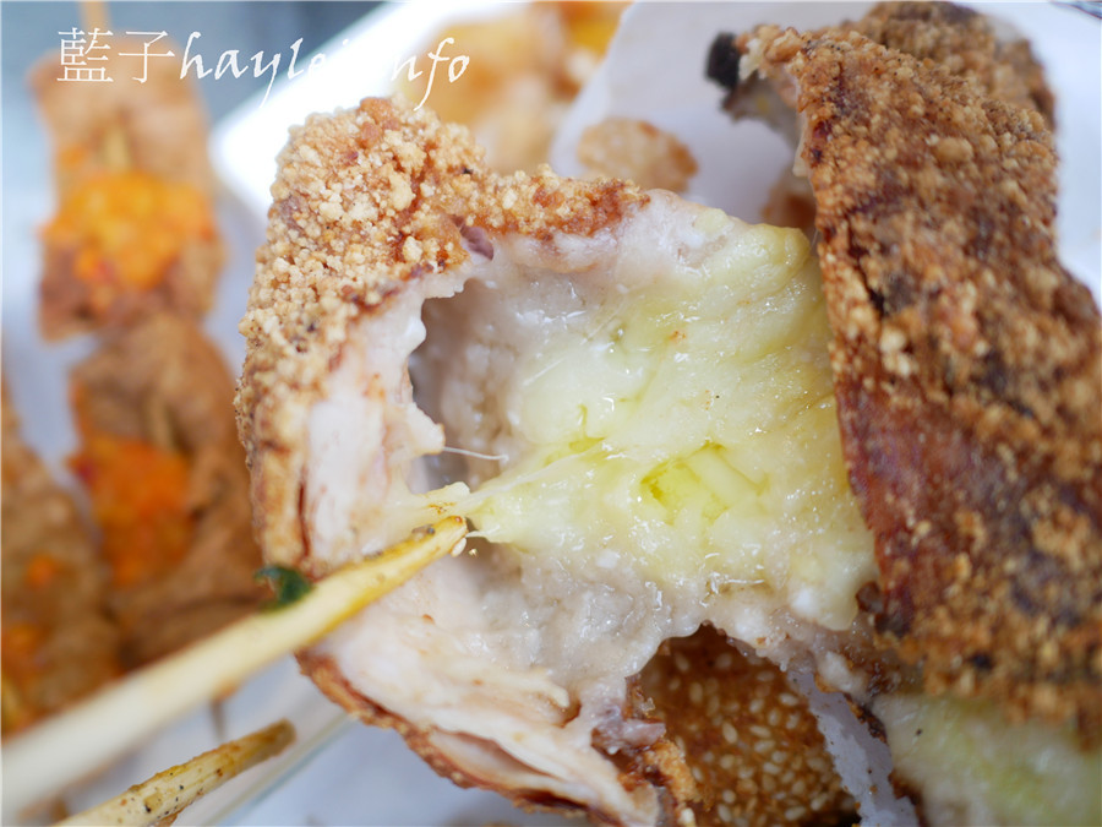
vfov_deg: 46.8
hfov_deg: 60.0
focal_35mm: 30
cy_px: 414
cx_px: 551
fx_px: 955
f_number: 1.7
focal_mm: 15
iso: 200
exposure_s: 1/125
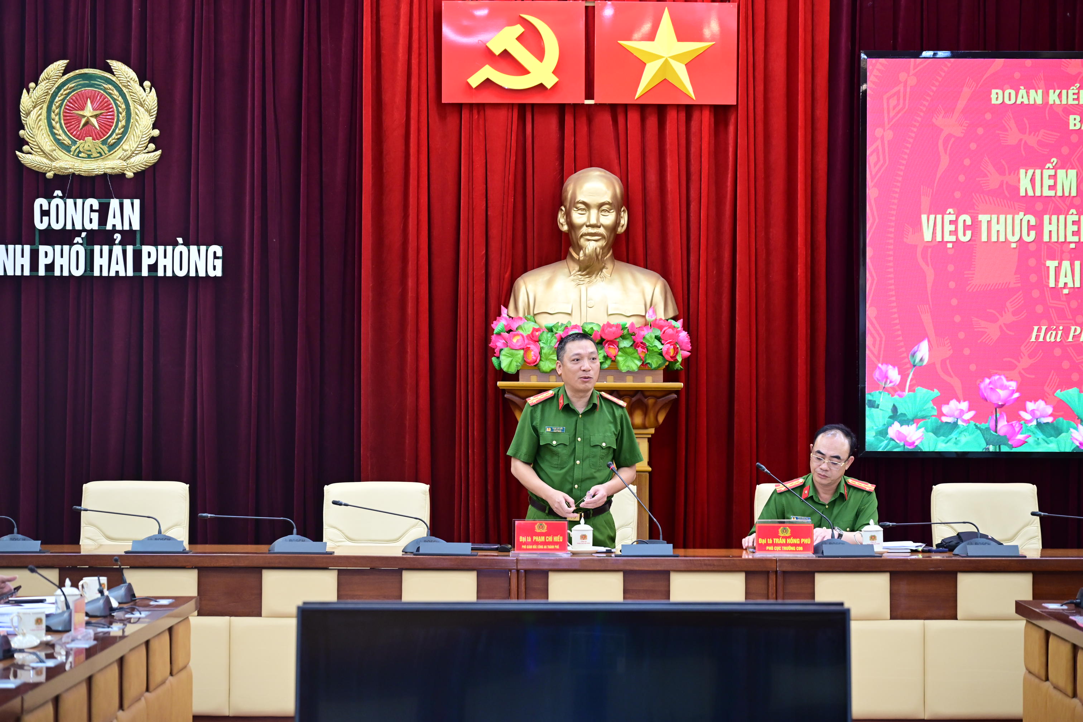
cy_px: 361
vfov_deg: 14.1
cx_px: 542
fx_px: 2918
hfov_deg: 21.0
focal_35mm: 97
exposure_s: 1/100
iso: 1600
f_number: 4
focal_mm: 97
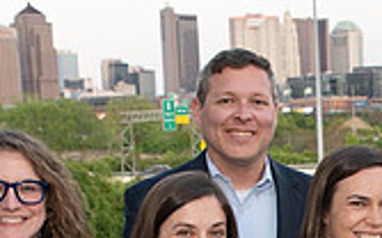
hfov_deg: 20.1
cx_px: 357
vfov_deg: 12.4
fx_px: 1050
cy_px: 334
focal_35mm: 101
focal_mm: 26
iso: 500
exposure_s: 1/200
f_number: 4
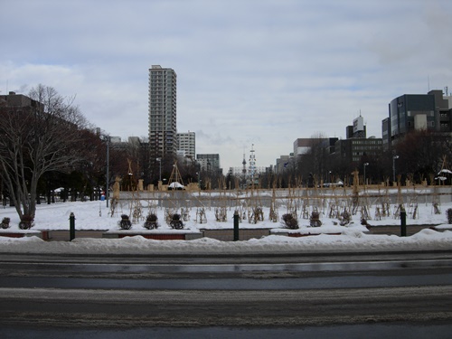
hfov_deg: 51.4
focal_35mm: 36
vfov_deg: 39.7
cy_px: 170
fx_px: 470
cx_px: 226
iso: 50
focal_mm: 7.5
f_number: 6.1
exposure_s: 1/313
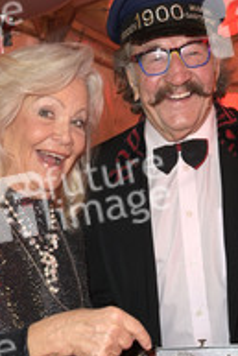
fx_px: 594
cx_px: 129
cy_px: 291
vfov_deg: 32.3
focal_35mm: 60
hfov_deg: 22.7
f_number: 5.6
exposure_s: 1/50
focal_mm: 29
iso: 1250
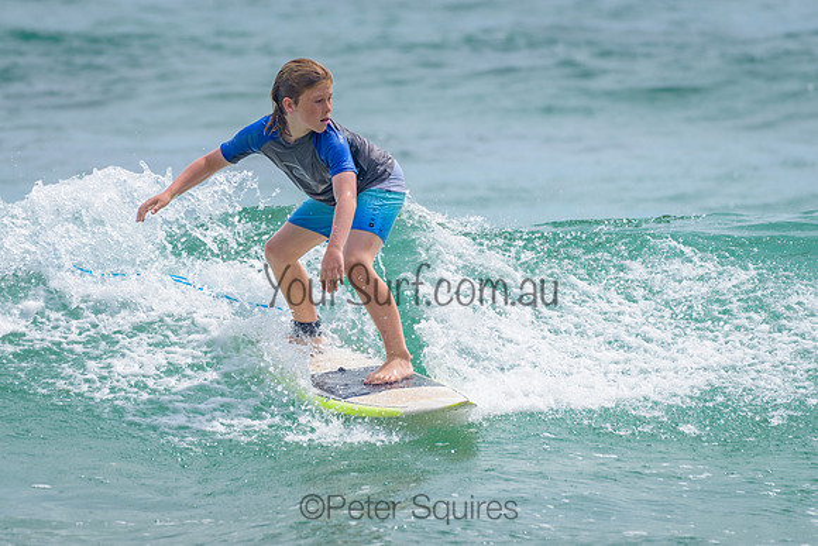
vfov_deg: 2.2
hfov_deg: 3.4
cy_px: 274
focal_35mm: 613
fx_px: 13922
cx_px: 331
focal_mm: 500
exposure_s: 1/2000
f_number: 5.6
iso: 160
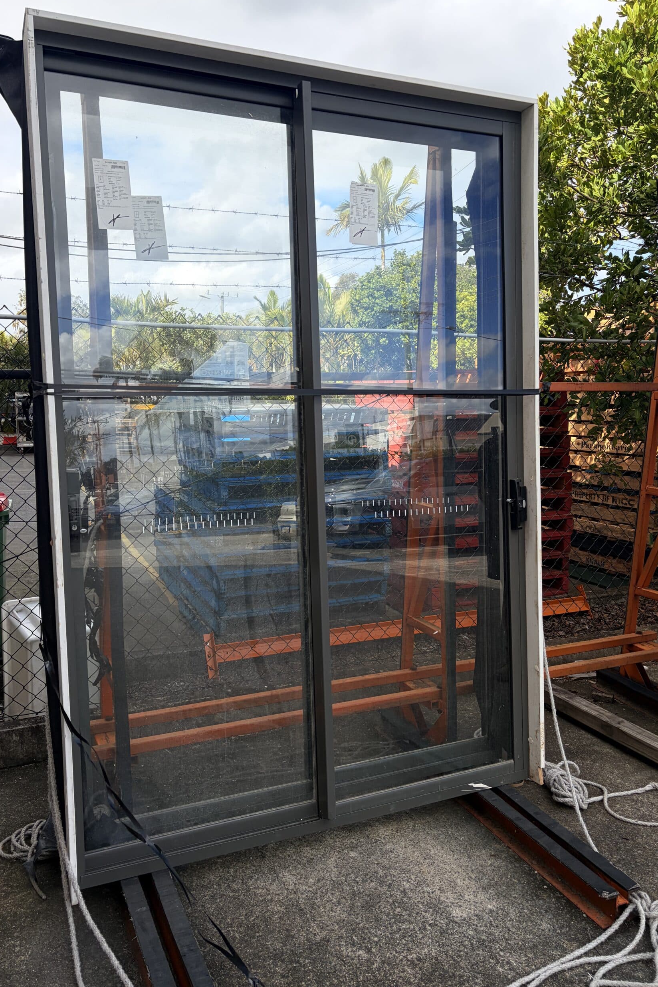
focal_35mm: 28
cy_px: 489
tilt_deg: -7.3
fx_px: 768
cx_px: 317
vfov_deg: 65.5
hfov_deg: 46.4
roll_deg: +0.8
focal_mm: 5.96
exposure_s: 1/2075
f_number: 1.6
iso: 50
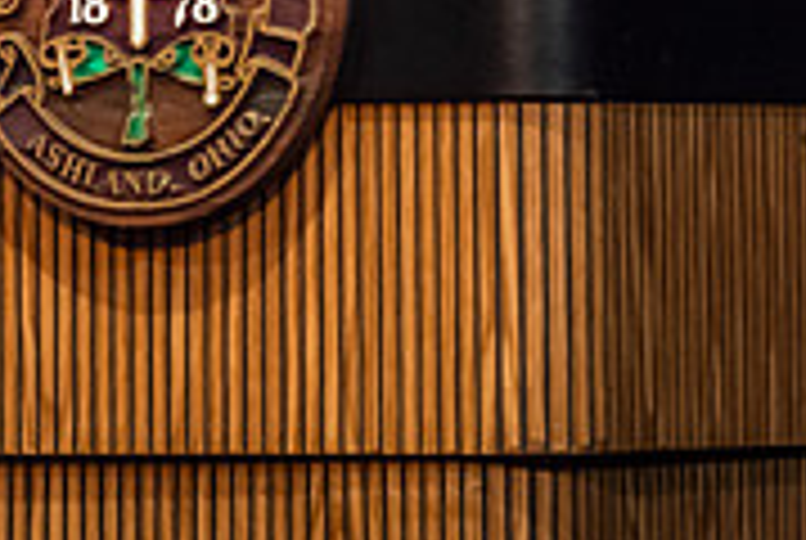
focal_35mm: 469
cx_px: 567
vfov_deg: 2.9
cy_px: -218
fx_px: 10518
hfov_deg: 4.4
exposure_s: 1/200
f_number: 3.2
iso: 4000
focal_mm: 145
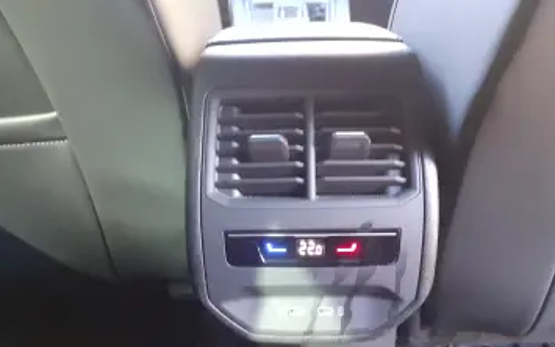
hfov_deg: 64.6
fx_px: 439
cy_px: 209
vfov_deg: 42.9
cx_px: 275
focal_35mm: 29
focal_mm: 3.6
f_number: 1.9
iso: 500
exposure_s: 1/25
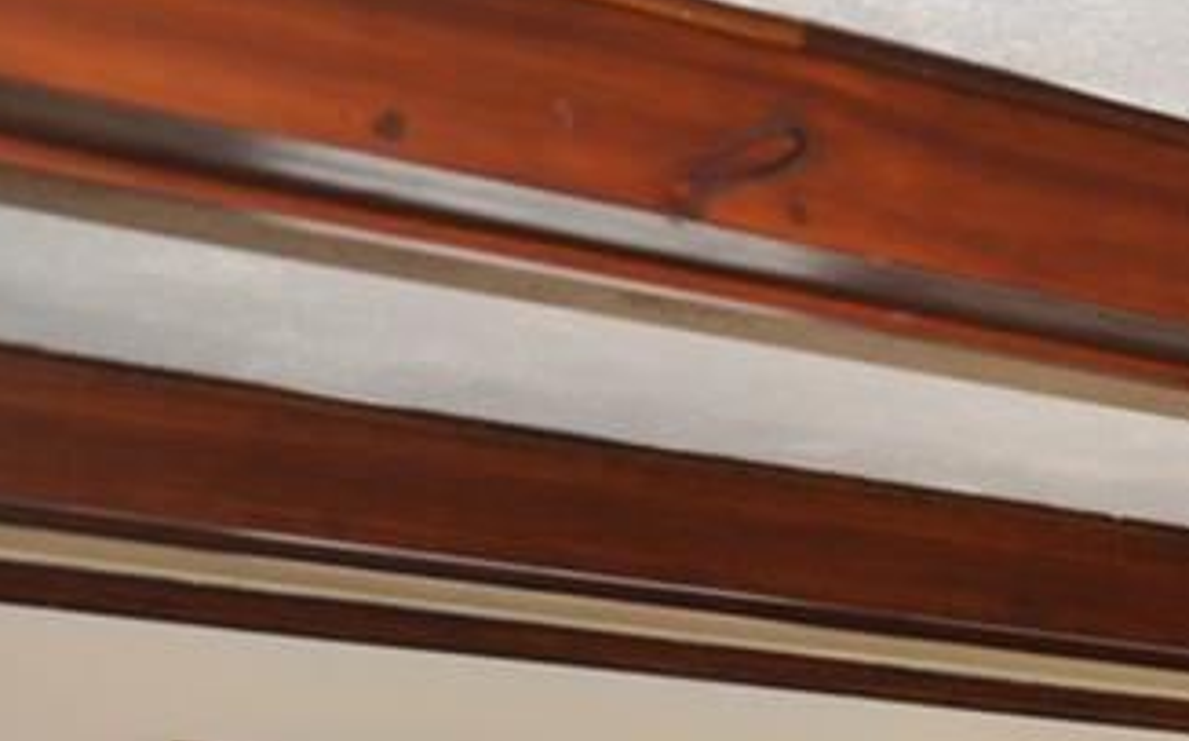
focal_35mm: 96
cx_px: 1623
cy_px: 1017
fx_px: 3108
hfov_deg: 19.6
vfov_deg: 13.0
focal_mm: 20
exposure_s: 1/160
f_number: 4
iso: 800
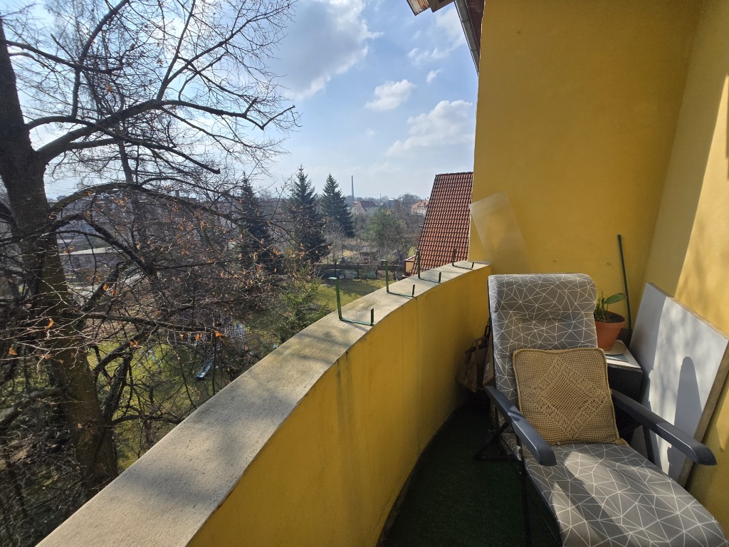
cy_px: 274
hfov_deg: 106.2
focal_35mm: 13
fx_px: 274
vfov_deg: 89.9
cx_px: 364
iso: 25
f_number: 2.2
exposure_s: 1/1597
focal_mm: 1.7
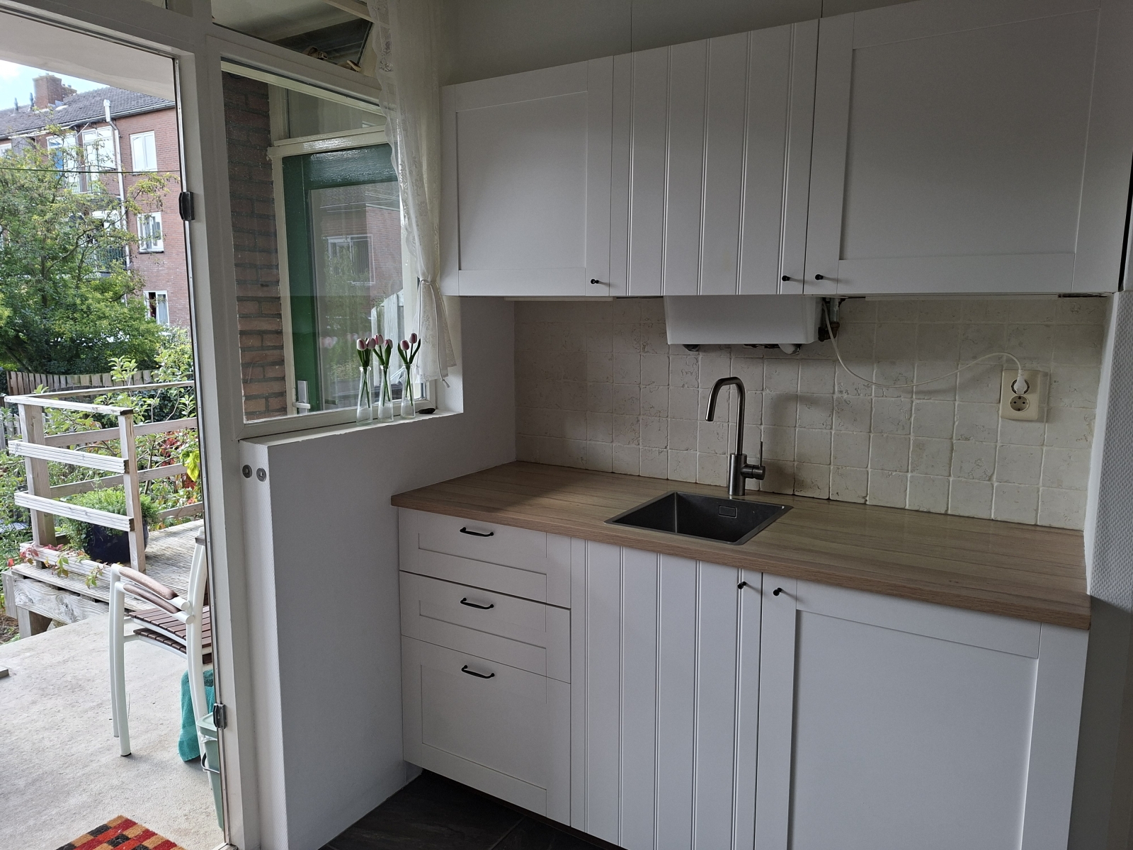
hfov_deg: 73.9
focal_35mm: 23
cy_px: 425
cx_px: 566
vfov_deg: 58.9
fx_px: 753
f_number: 1.8
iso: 50
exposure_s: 1/187
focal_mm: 5.54
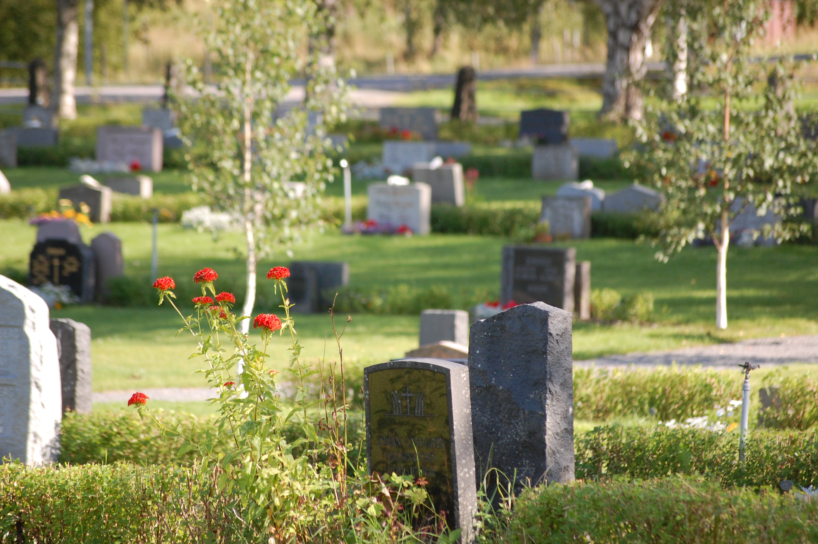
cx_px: 409
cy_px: 272
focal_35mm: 300
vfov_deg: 4.6
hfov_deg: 6.9
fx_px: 6811
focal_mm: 200
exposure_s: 1/500
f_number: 5.6
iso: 500
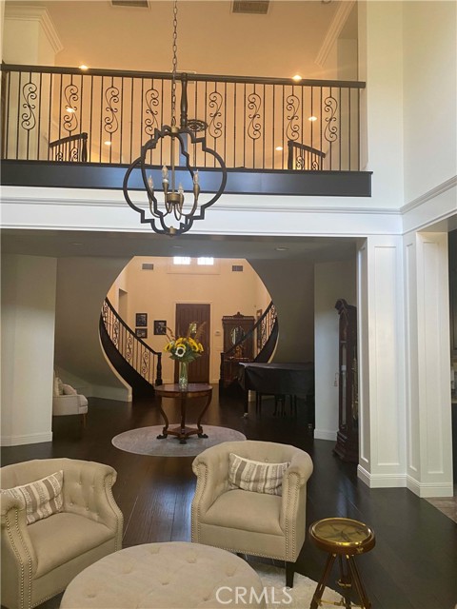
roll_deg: -0.7
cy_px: 304
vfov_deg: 67.3
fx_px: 458
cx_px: 228
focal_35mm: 26
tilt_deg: +3.9
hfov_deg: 53.1
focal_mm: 4.25
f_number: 1.8
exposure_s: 1/60
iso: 160
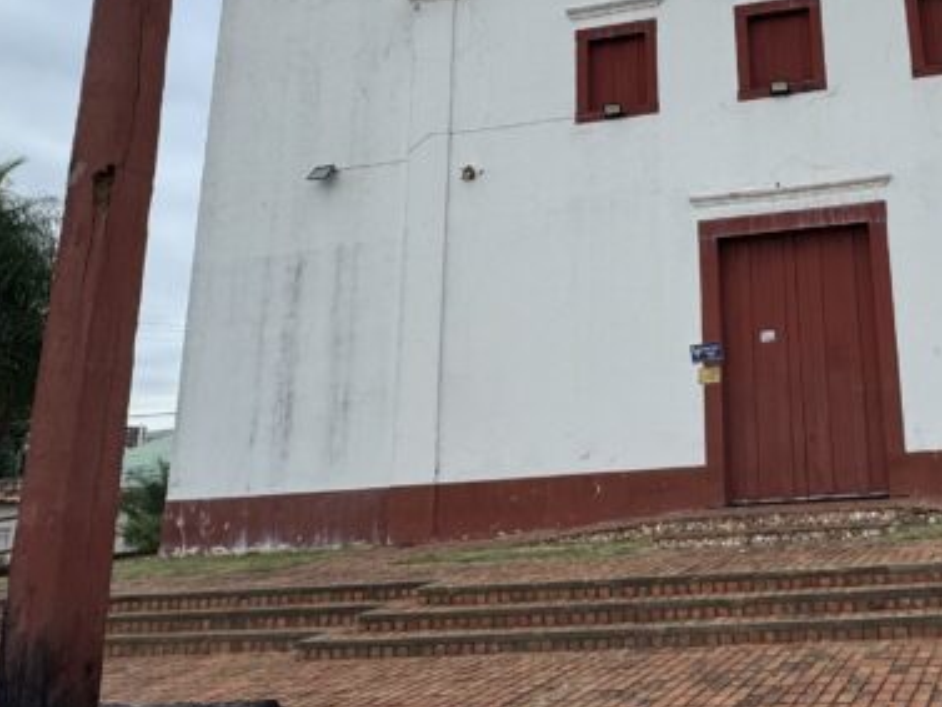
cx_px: 810
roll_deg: +3.6
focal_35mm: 38
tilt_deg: +16.3
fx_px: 1034
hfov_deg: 45.3
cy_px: 142
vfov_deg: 36.5
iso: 50
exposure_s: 1/681
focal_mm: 2.22
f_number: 2.2
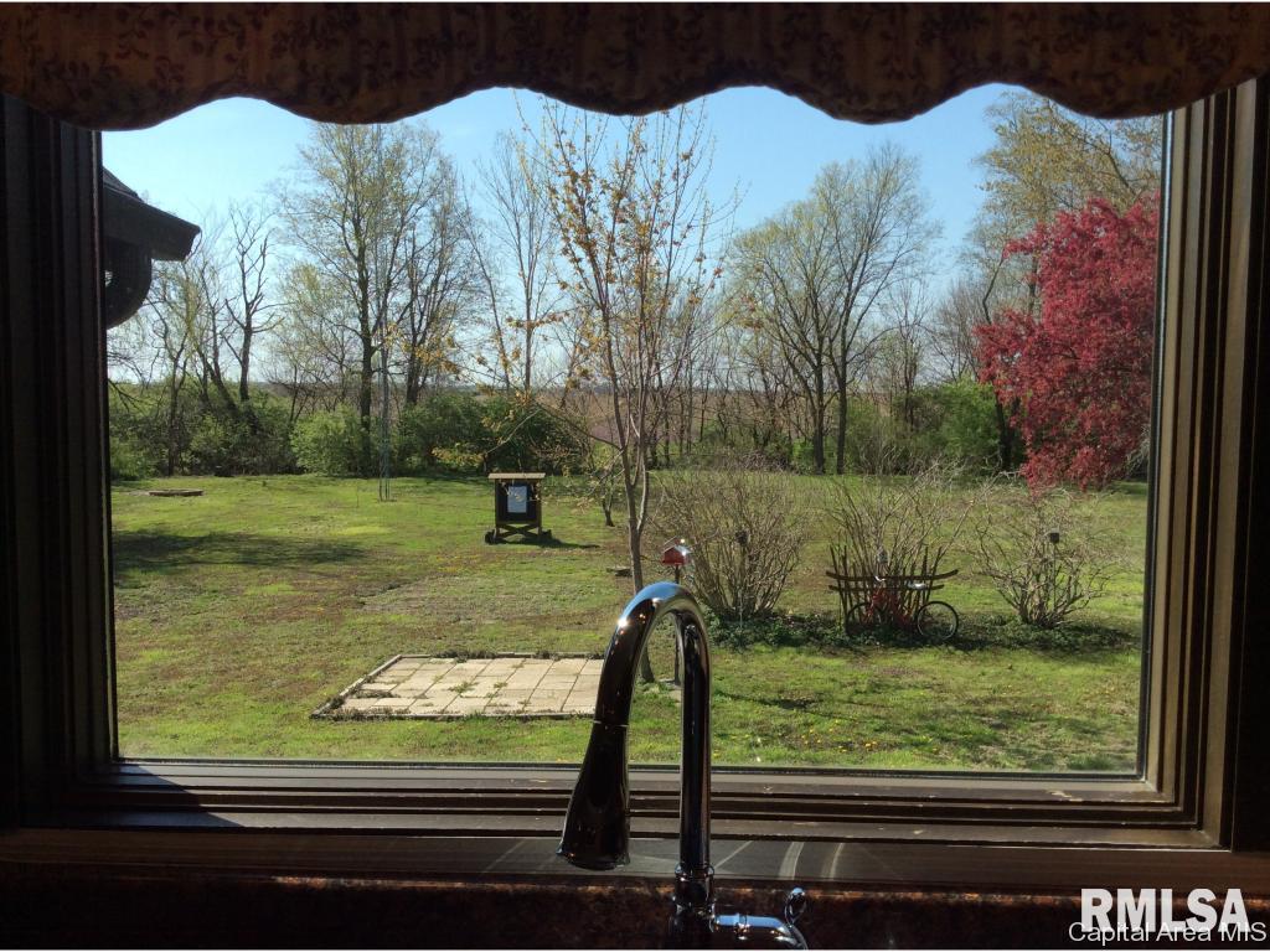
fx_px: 1174
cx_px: 635
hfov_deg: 56.8
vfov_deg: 44.2
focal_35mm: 32
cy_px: 476
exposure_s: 1/1021
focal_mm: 3.3
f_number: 2.4
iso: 32
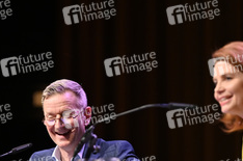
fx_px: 2277
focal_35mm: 338
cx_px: 103
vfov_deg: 4.0
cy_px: 142
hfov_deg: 6.1
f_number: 2.8
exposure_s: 1/500
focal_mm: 175
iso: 1000
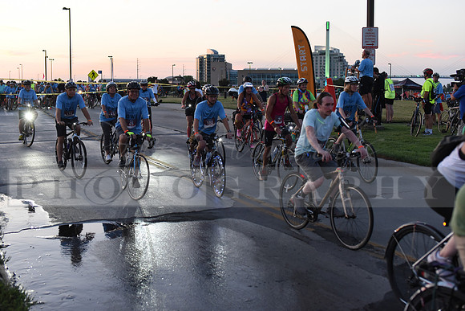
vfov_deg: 27.0
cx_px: 232
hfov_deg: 39.6
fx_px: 646
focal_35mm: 50
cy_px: 156
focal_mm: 50
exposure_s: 1/400
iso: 2500
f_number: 3.2
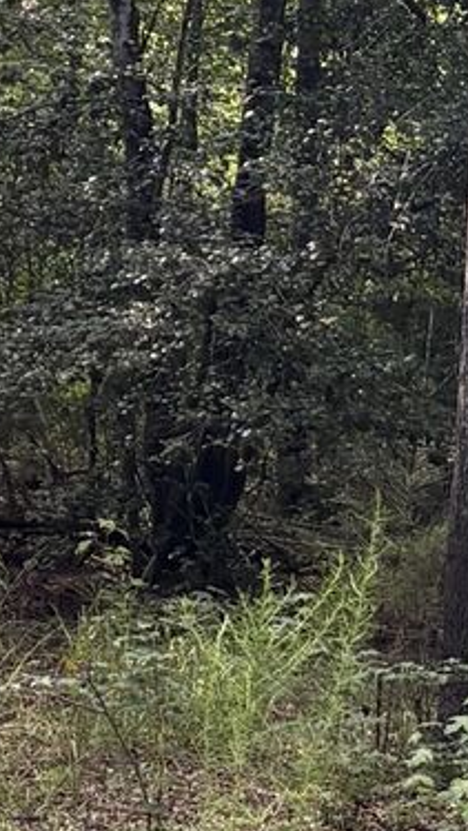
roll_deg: -1.8
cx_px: -355
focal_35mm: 174
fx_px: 3838
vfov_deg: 12.4
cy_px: 519
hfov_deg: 6.8
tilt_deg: -3.7
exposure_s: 1/229
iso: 64
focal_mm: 5.96
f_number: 1.6
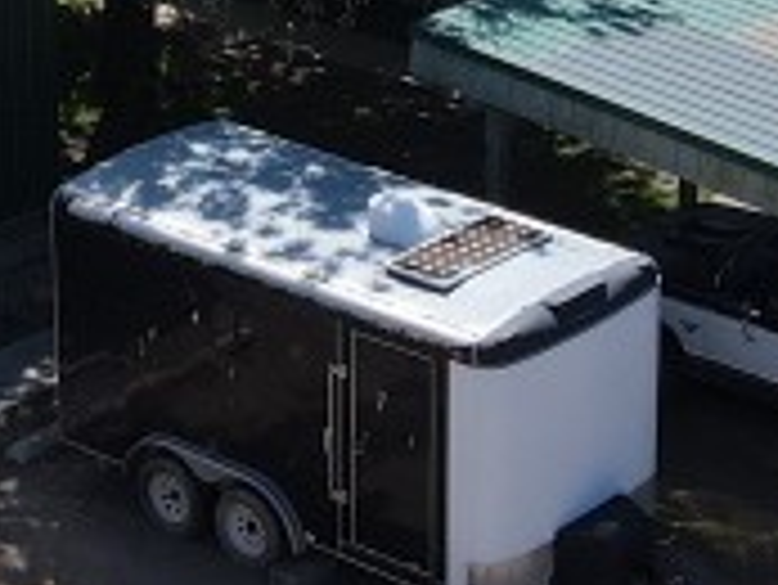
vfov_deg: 10.3
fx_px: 3194
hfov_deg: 13.9
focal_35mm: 142
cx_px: 270
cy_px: -153
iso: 100
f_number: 2.8
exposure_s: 1/725
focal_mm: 4.5
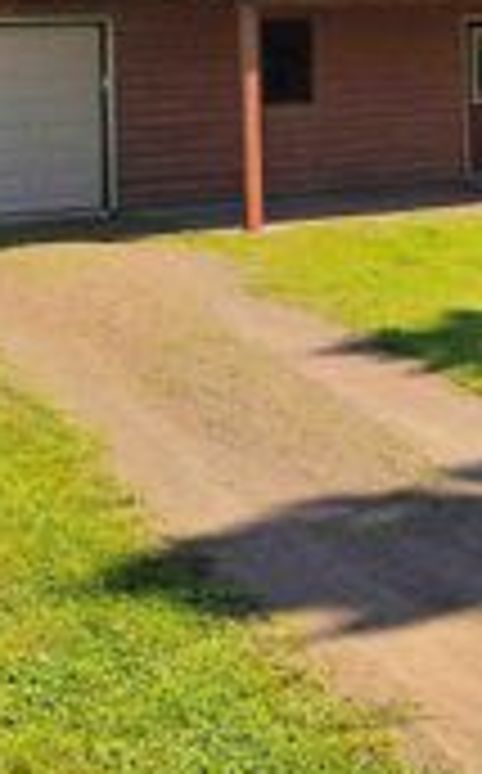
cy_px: 29
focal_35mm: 74
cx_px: 748
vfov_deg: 26.6
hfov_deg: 15.9
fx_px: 1561
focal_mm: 4.5
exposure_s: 1/640
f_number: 2.8
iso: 100
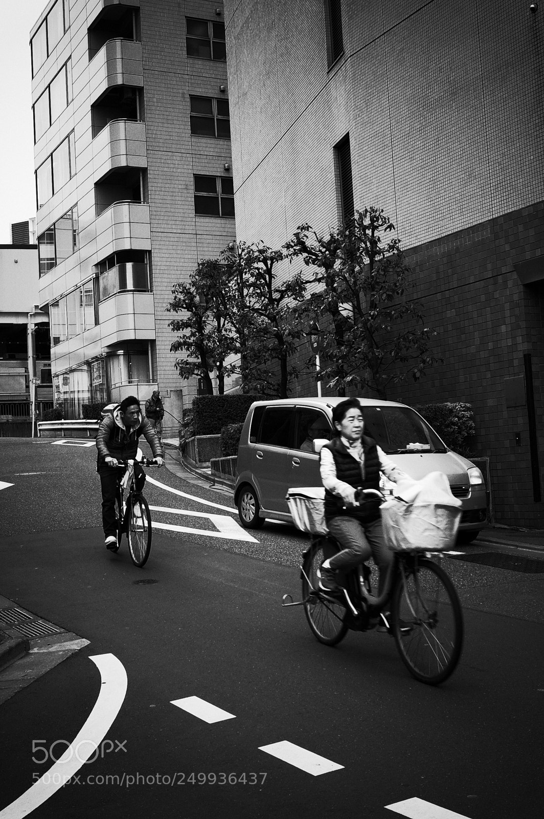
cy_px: 410
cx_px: 272
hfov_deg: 28.6
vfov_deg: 41.9
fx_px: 1067
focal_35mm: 47
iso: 100
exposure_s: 1/125
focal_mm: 18.3
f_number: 5
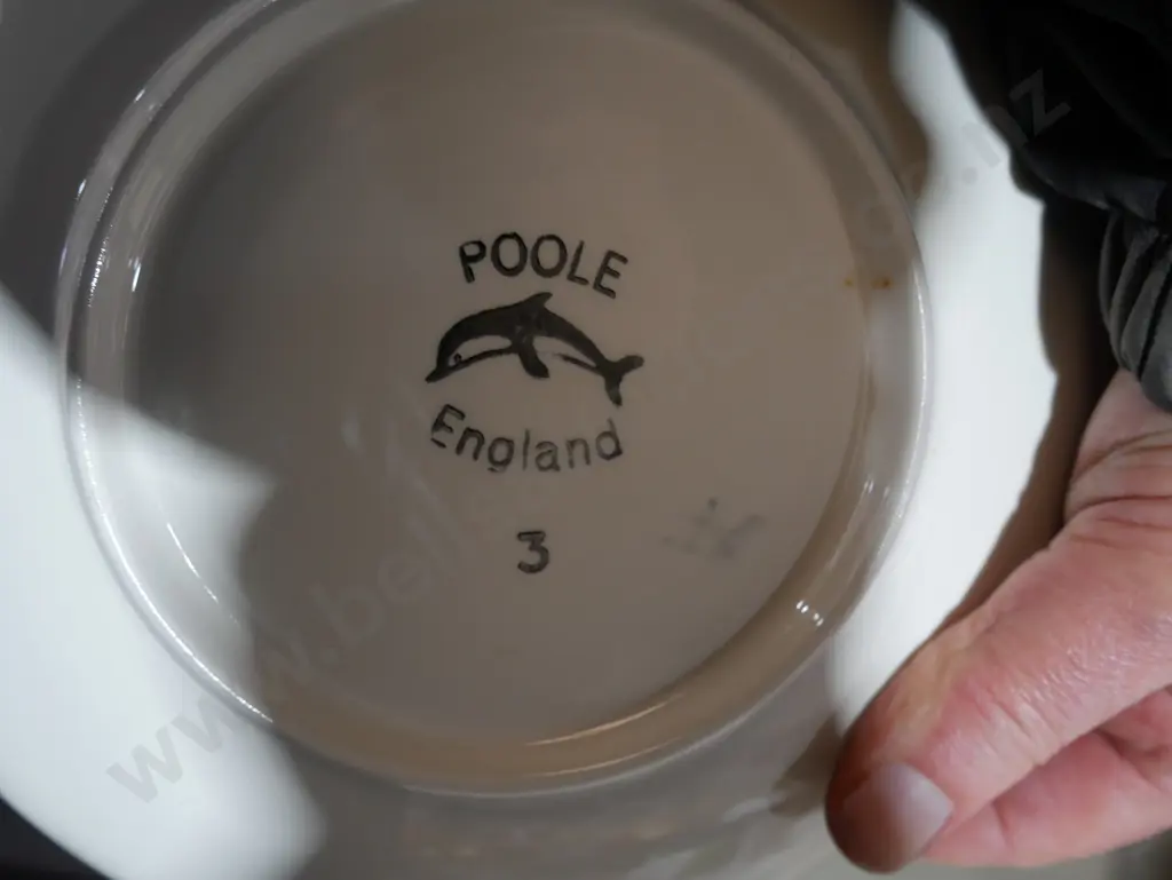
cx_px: 586
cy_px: 440
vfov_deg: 36.0
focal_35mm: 40
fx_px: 1355
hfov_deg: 46.8
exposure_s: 1/60
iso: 640
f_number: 4.4
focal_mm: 20
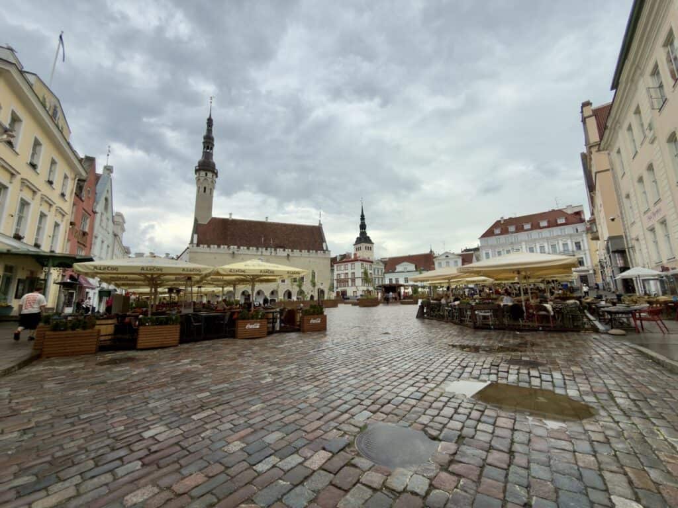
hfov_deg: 102.1
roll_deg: +1.4
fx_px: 274
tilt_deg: +10.0
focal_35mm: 14
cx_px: 339
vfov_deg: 85.7
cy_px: 254
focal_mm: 2.22
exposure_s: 1/248
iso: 16
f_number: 2.2
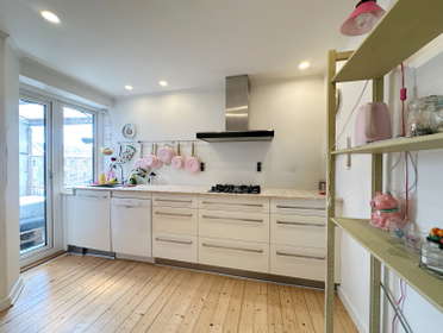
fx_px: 179
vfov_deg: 85.8
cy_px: 166
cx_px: 222
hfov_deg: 102.0
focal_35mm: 14
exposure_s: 1/100
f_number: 2.2
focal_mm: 2.22
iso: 100
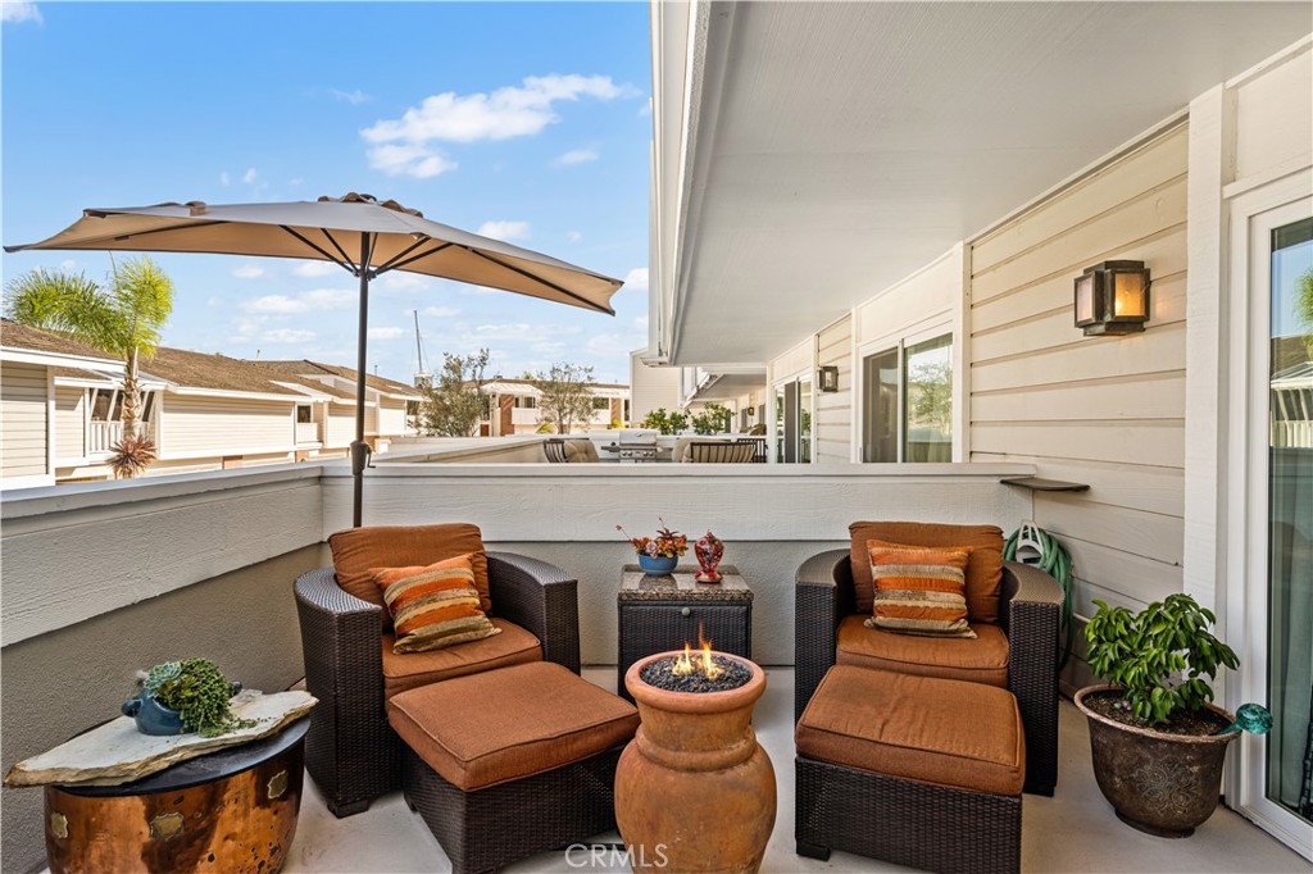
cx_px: 656
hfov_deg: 85.4
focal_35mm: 20
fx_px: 711
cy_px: 437
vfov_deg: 63.2
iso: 100
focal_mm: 19.5
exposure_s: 1/30
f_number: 9
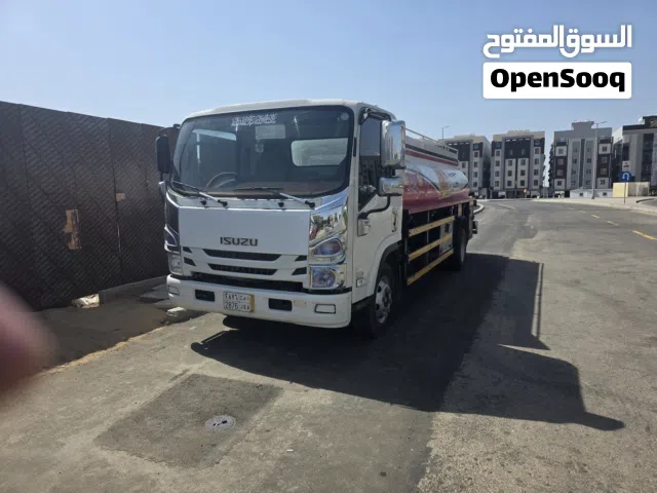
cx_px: 328
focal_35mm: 23
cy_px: 246
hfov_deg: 73.9
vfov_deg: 58.9
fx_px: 437
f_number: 1.7
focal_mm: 6.3
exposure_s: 1/7061
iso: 80
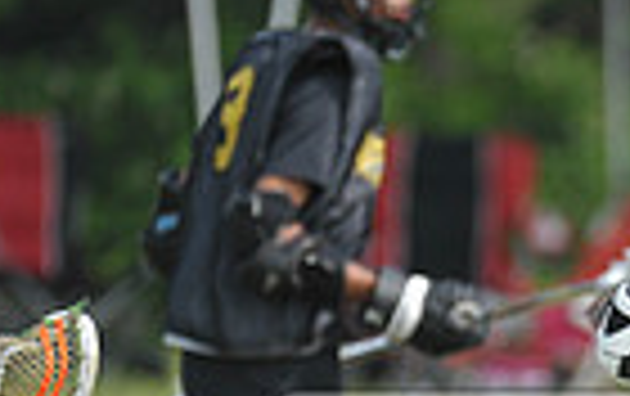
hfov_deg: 1.5
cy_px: 558
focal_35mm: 1434
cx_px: 806
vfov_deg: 0.9
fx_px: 24661
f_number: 4
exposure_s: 1/2000
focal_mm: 340
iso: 640
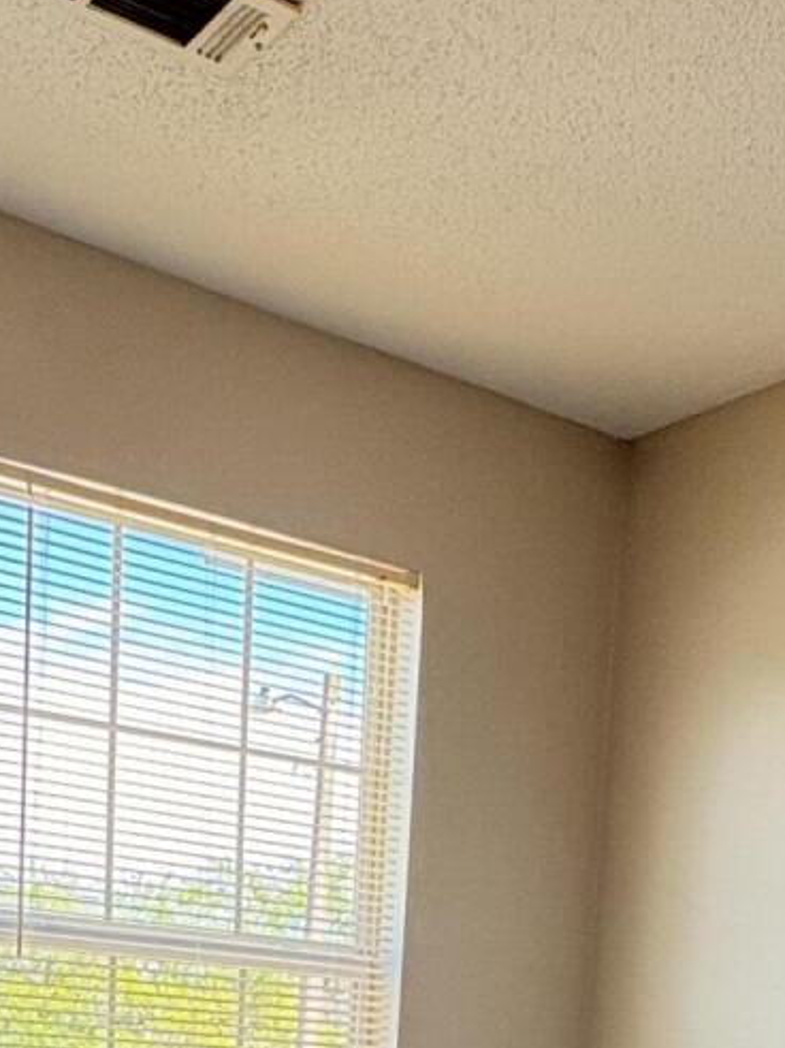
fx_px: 1724
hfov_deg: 25.6
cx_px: 422
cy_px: 1353
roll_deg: -3.8
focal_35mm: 57
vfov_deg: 28.1
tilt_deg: -8.3
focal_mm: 2.22
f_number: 2.2
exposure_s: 1/120
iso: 250
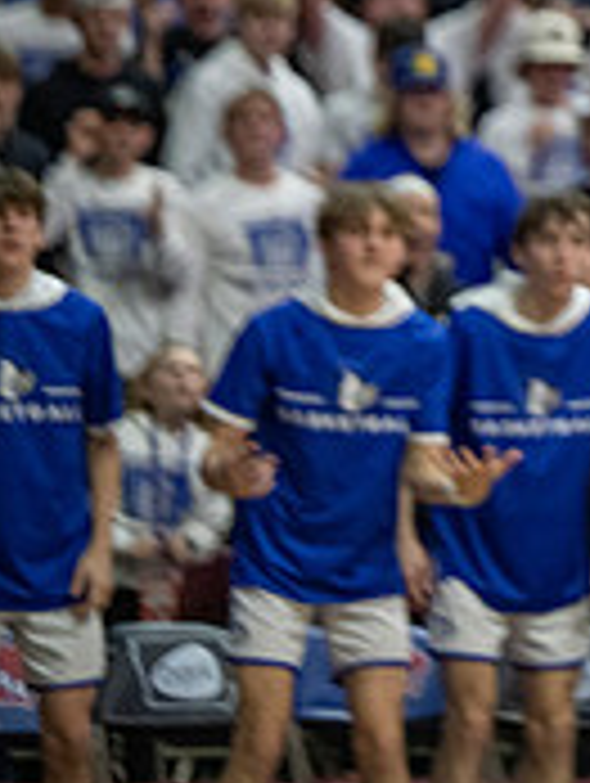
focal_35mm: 330
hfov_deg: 4.4
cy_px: 25
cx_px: 1284
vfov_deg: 6.0
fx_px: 7481
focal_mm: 103
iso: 2500
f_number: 2.8
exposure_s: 1/1250
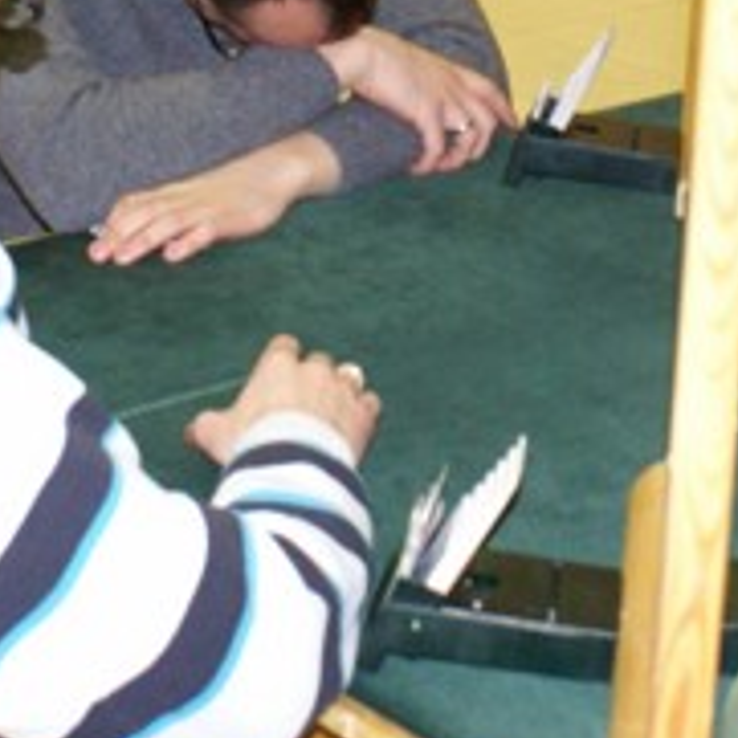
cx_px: 502
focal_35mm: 128
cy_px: -16
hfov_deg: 13.6
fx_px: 3087
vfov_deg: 13.4
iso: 800
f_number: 5.6
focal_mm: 26
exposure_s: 1/30
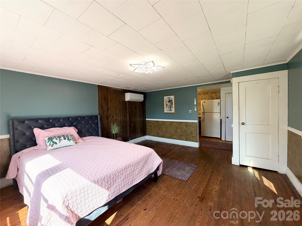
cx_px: 151
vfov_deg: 85.7
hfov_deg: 102.1
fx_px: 122
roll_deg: +2.2
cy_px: 113
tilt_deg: -1.3
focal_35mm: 14
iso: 64
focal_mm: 2.22
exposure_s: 1/121
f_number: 2.2
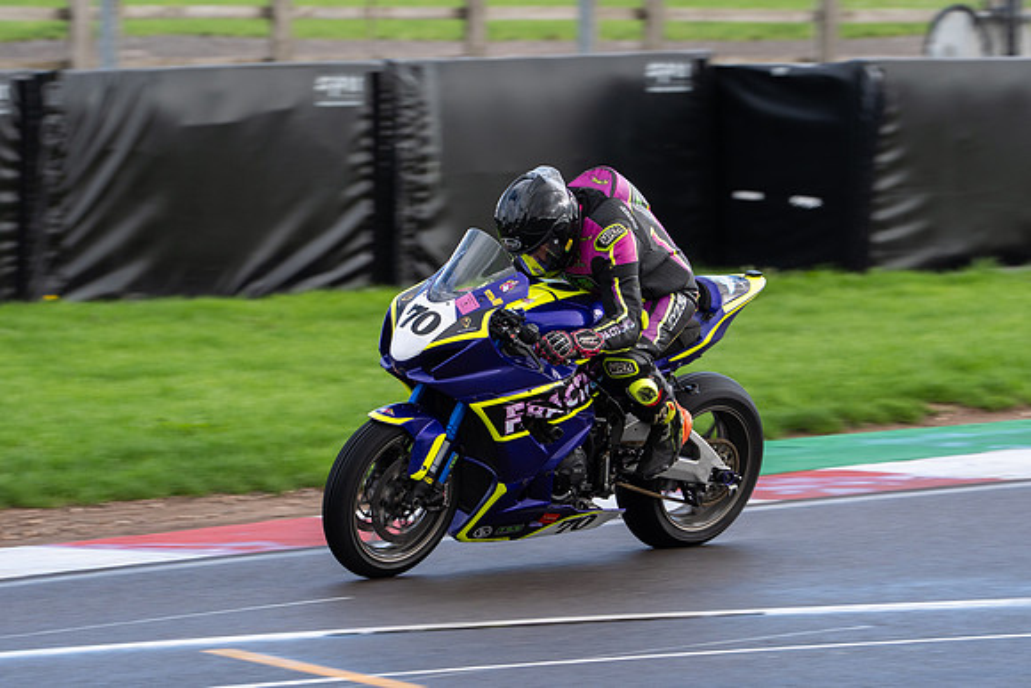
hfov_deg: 7.0
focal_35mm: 296
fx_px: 8475
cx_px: 563
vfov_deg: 4.6
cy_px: 312
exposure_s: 1/640
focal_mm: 271
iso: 400
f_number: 6.3
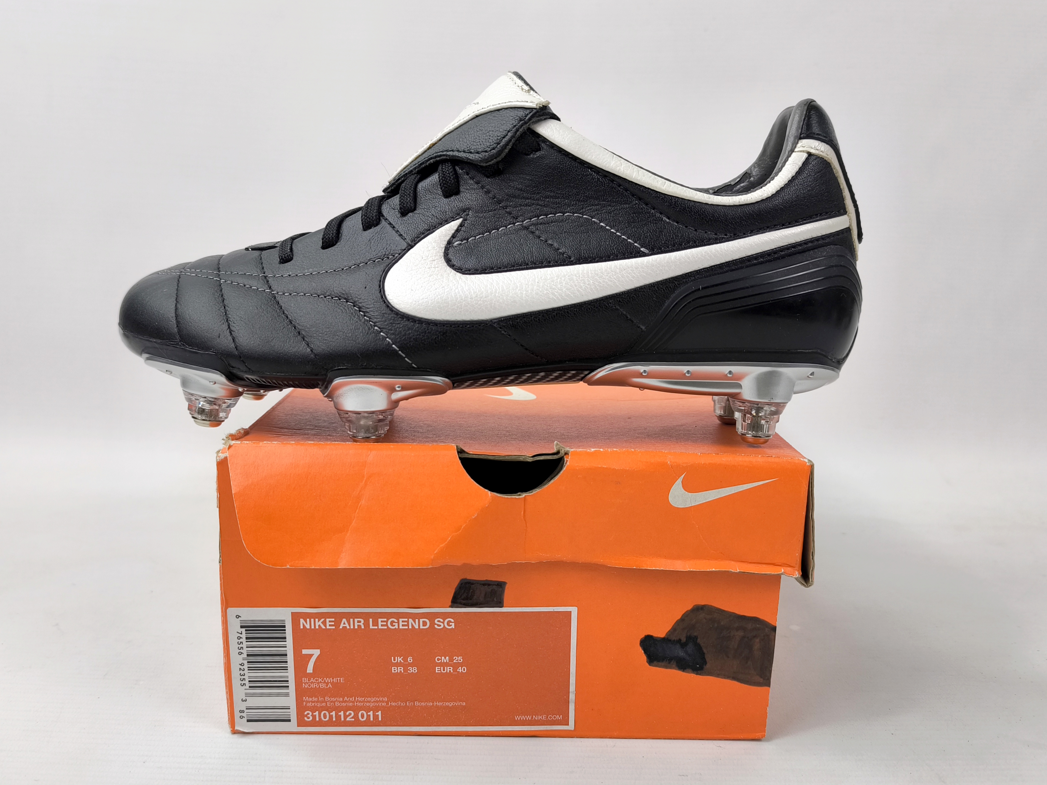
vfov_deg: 56.8
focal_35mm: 24
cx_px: 524
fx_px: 726
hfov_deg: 71.6
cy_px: 392
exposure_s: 1/102
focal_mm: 6.92
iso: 50
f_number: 1.9
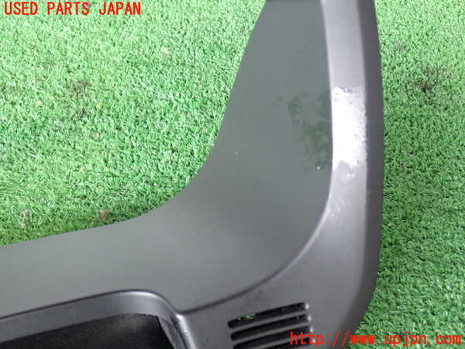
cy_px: 174
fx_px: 672
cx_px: 232
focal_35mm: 50
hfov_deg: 38.2
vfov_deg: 29.1
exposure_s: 1/30
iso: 800
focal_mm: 9.01
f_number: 3.2
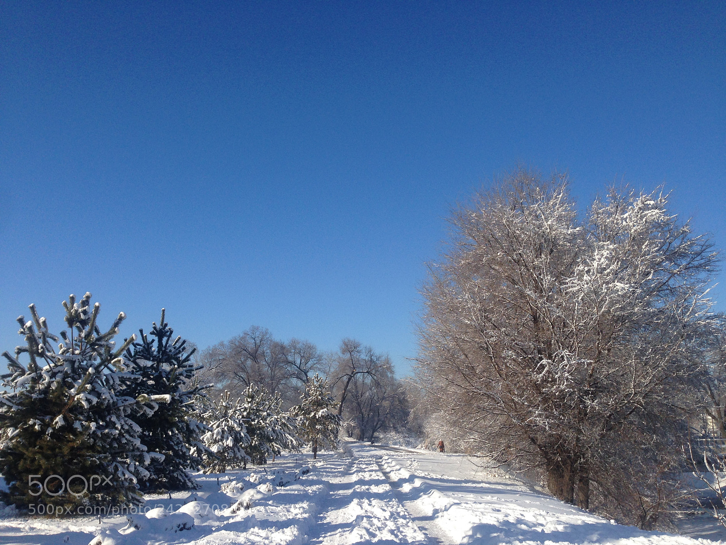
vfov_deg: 42.9
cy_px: 272
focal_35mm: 33
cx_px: 363
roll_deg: -0.5
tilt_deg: +12.3
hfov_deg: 55.4
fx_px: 692
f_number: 2.4
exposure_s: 1/2358
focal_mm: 4.12
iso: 50
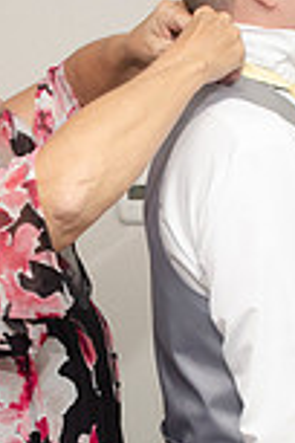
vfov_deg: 19.2
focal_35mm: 106
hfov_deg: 12.9
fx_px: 1303
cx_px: 139
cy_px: 295
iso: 400
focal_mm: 24
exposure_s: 1/250
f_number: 5.6
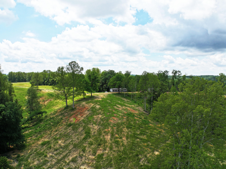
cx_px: 113
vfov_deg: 56.8
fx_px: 157
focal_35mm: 24
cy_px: 84
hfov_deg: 71.6
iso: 160
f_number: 2.8
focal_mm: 12.29
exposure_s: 1/2500
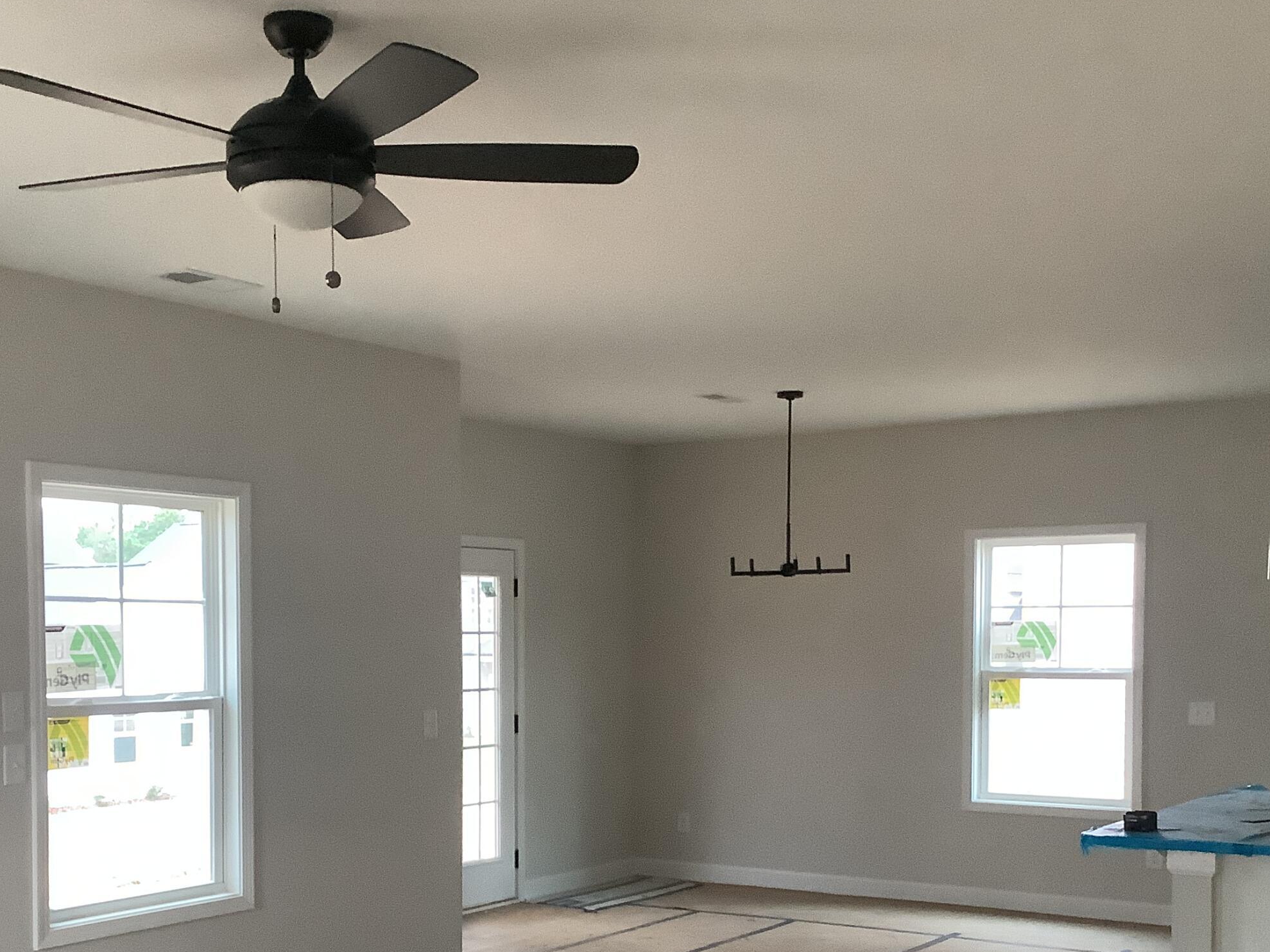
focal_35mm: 47
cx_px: 558
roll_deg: +0.3
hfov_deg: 40.4
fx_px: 1724
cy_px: 713
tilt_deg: -0.1
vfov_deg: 30.4
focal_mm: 3.3
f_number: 2.4
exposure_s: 1/60
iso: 320
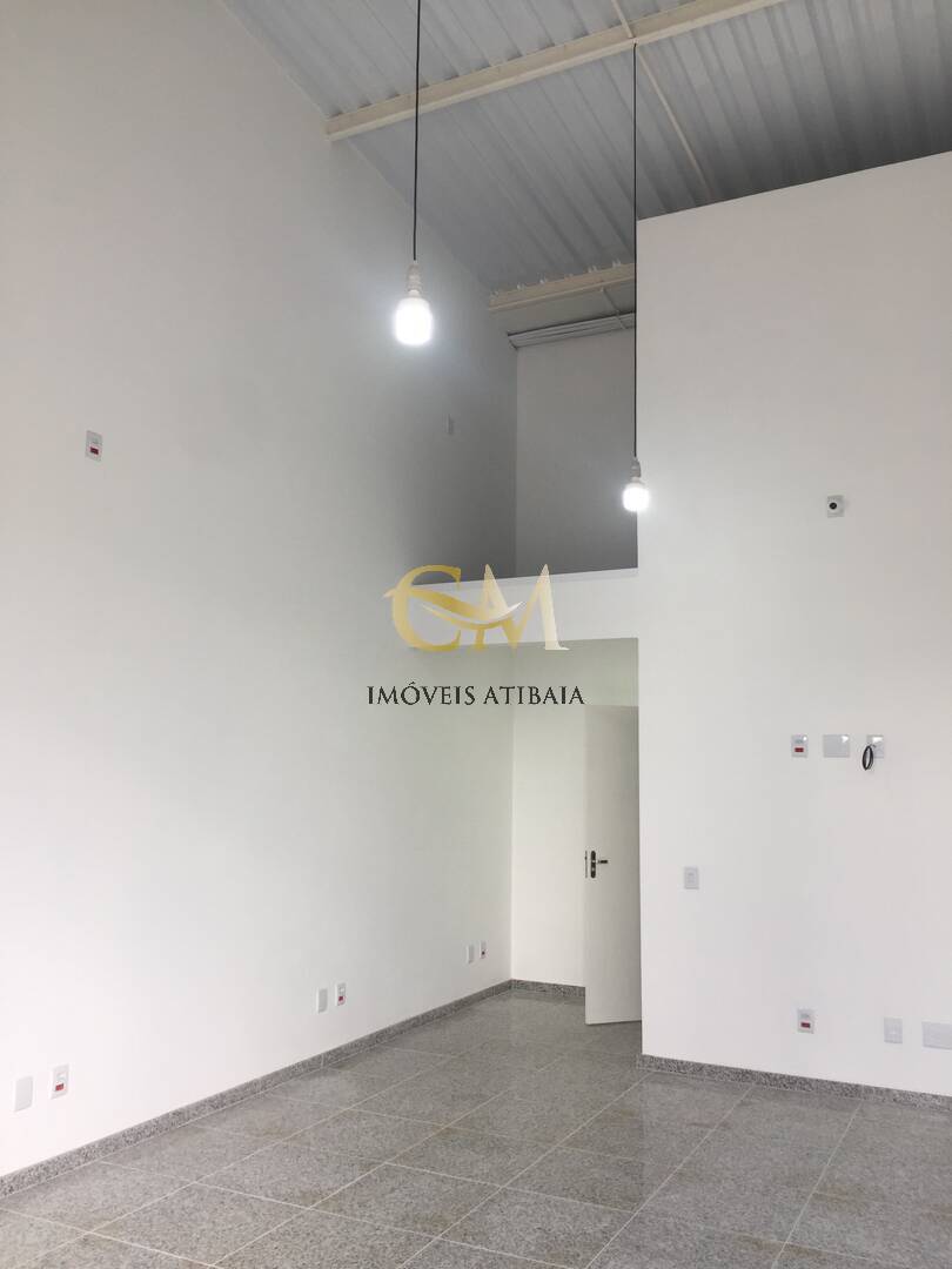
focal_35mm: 29
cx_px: 476
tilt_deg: +7.5
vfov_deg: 61.7
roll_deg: -0.3
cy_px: 634
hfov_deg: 48.2
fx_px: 1063
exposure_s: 1/120
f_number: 2.2
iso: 32
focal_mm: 4.15
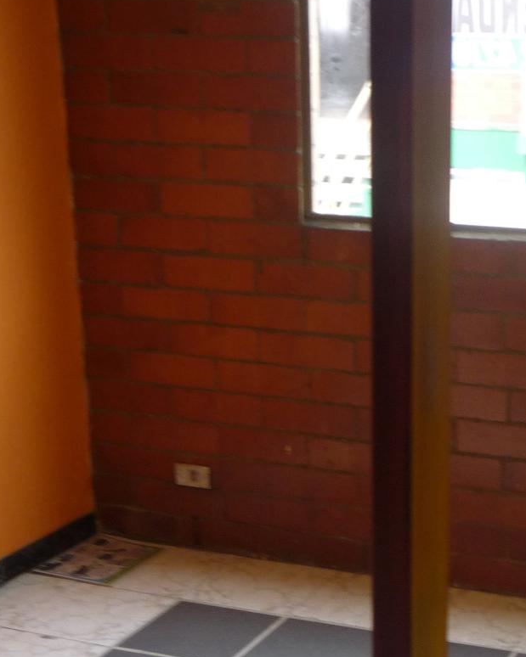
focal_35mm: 69
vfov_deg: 27.4
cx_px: 549
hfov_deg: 21.3
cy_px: 436
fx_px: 1343
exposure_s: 1/30
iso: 160
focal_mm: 5.2
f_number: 3.3
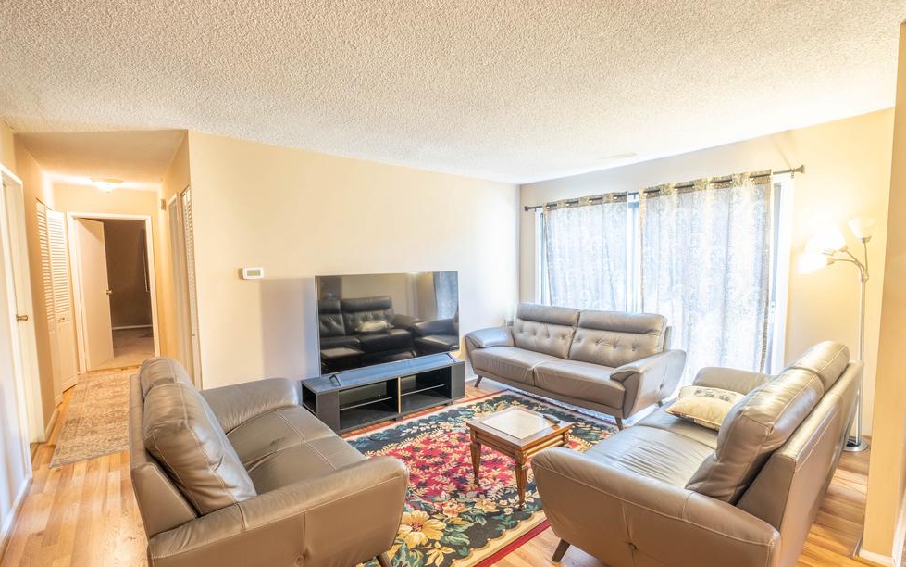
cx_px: 462
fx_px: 395
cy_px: 298
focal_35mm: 16
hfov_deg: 97.8
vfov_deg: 71.2
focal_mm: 10
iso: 160
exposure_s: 1/10
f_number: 8
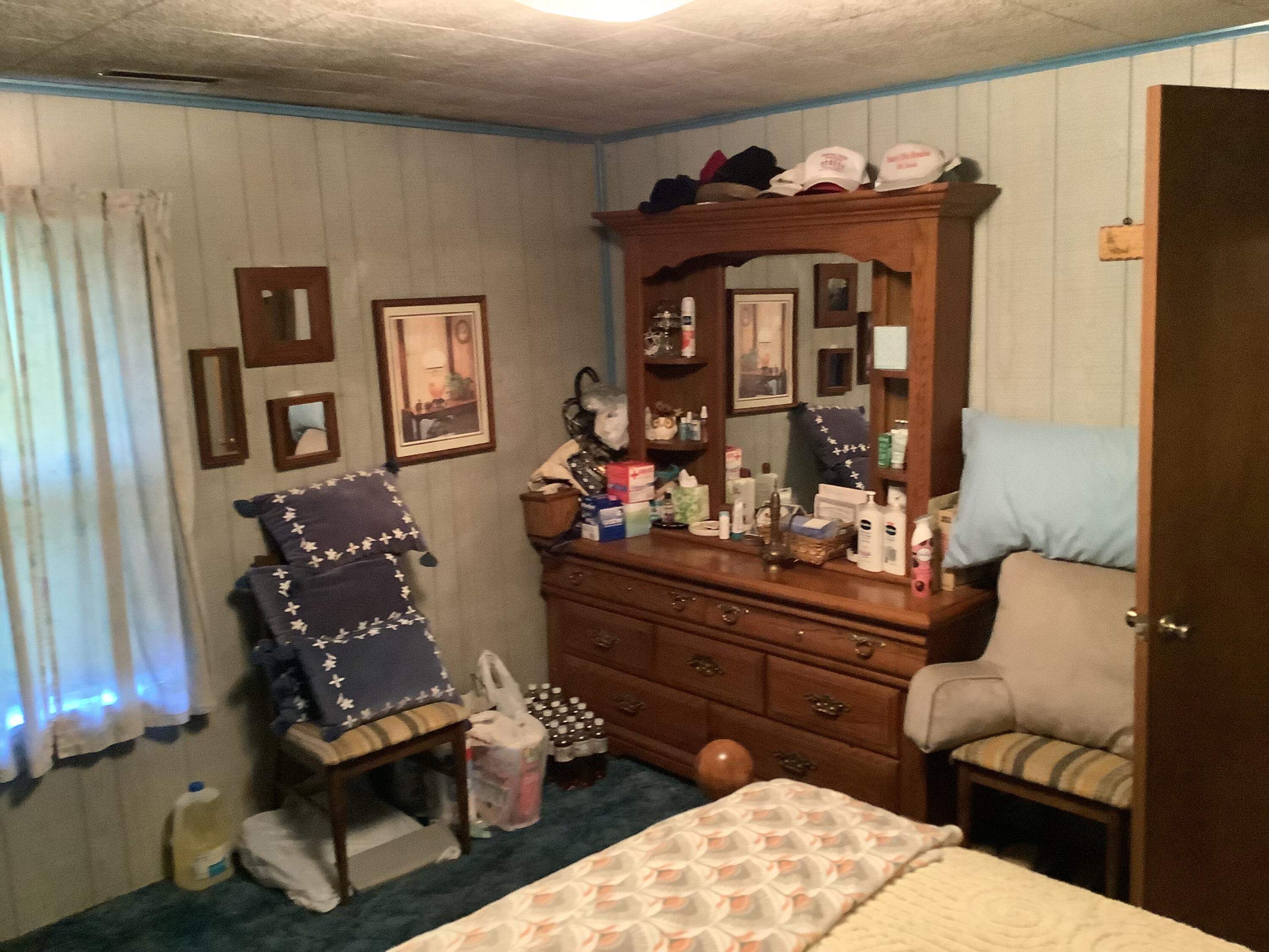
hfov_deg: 58.4
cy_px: 476
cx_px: 634
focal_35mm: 31
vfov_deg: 45.4
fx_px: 1136
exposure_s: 1/24
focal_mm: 3.3
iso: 640
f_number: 2.4
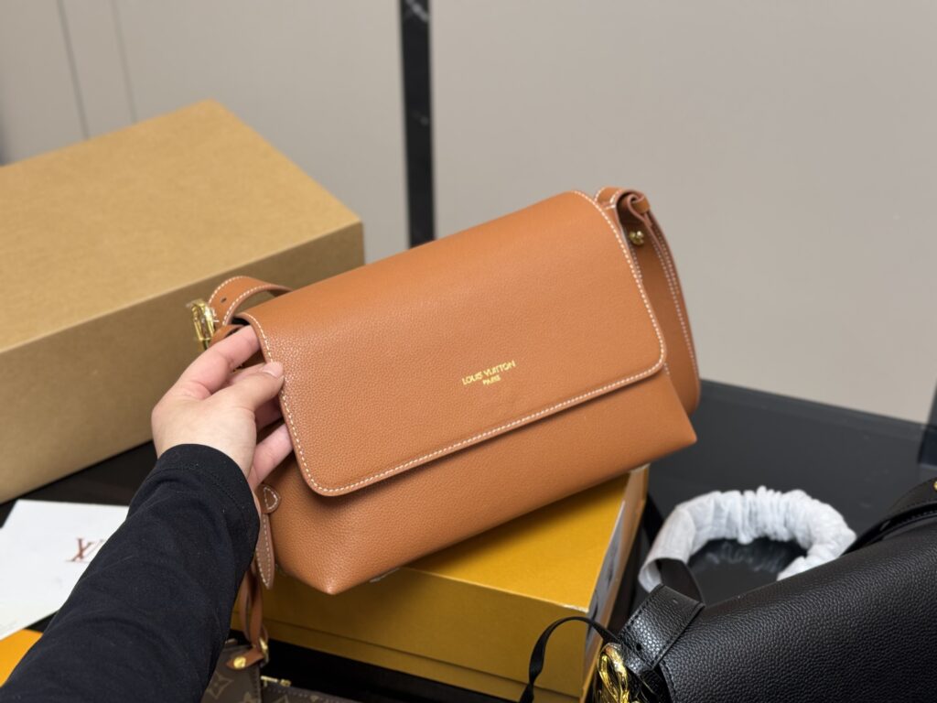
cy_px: 352
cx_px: 468
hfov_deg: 39.7
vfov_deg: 30.3
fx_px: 1299
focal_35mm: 48
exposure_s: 1/60
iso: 125
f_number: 1.78
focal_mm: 6.76
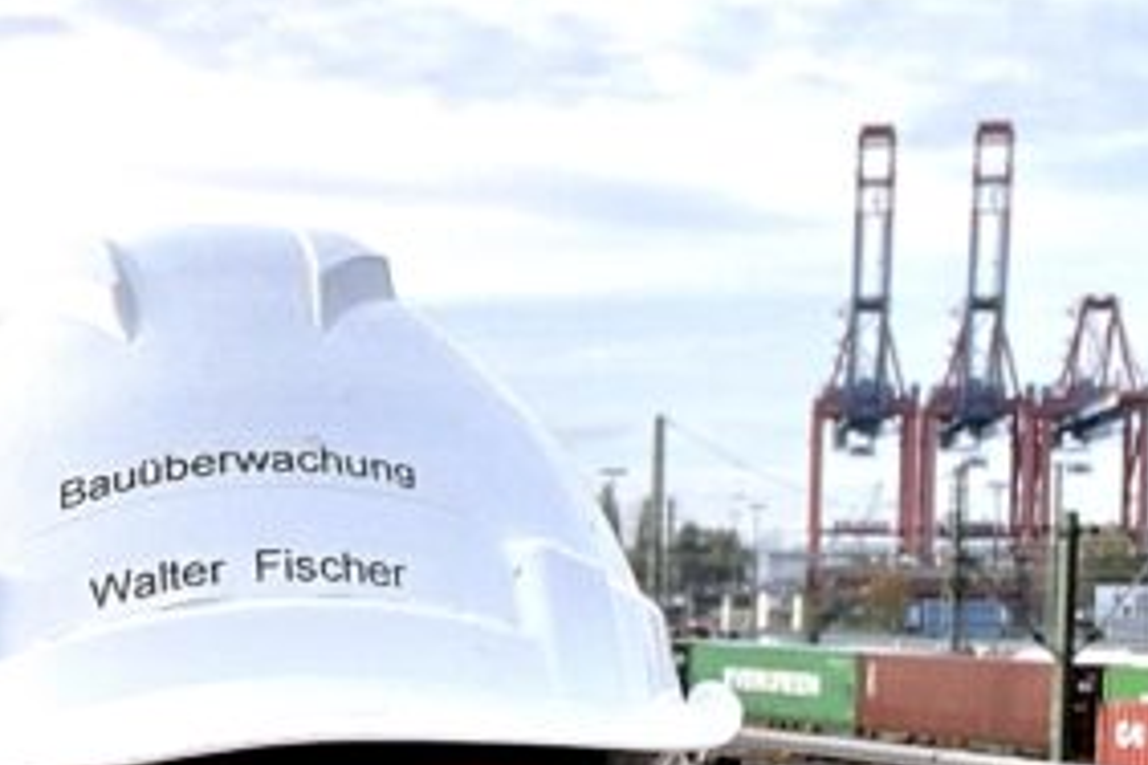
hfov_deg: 22.6
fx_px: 2774
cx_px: 57
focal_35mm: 87
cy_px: 619
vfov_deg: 15.6
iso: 25
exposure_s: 1/160
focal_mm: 2.71
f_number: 2.2
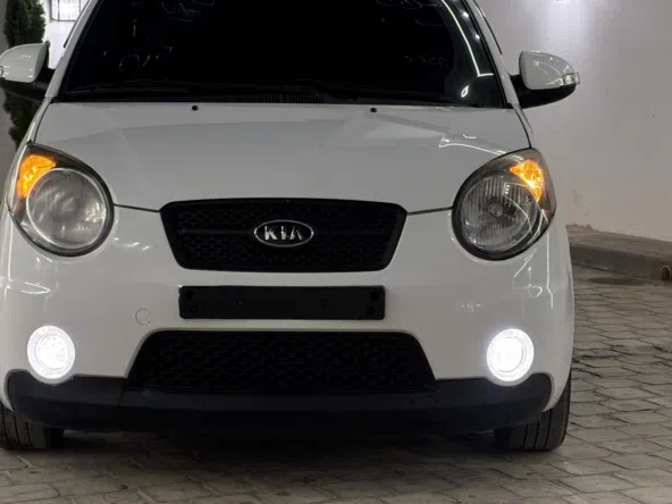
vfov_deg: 16.4
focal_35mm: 90
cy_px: 171
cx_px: 333
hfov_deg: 21.8
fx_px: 1747
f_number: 1.6
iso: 64
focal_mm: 5.96
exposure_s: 1/50
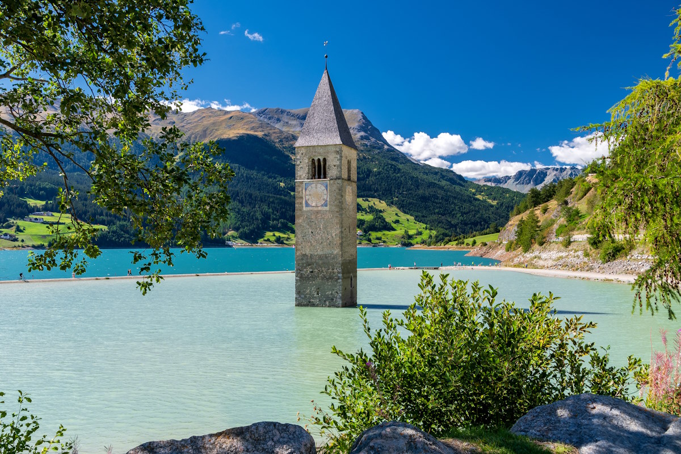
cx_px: 340
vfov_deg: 36.9
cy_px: 227
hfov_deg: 53.1
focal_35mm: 36
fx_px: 681
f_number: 10
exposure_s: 1/50
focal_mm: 24
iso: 50
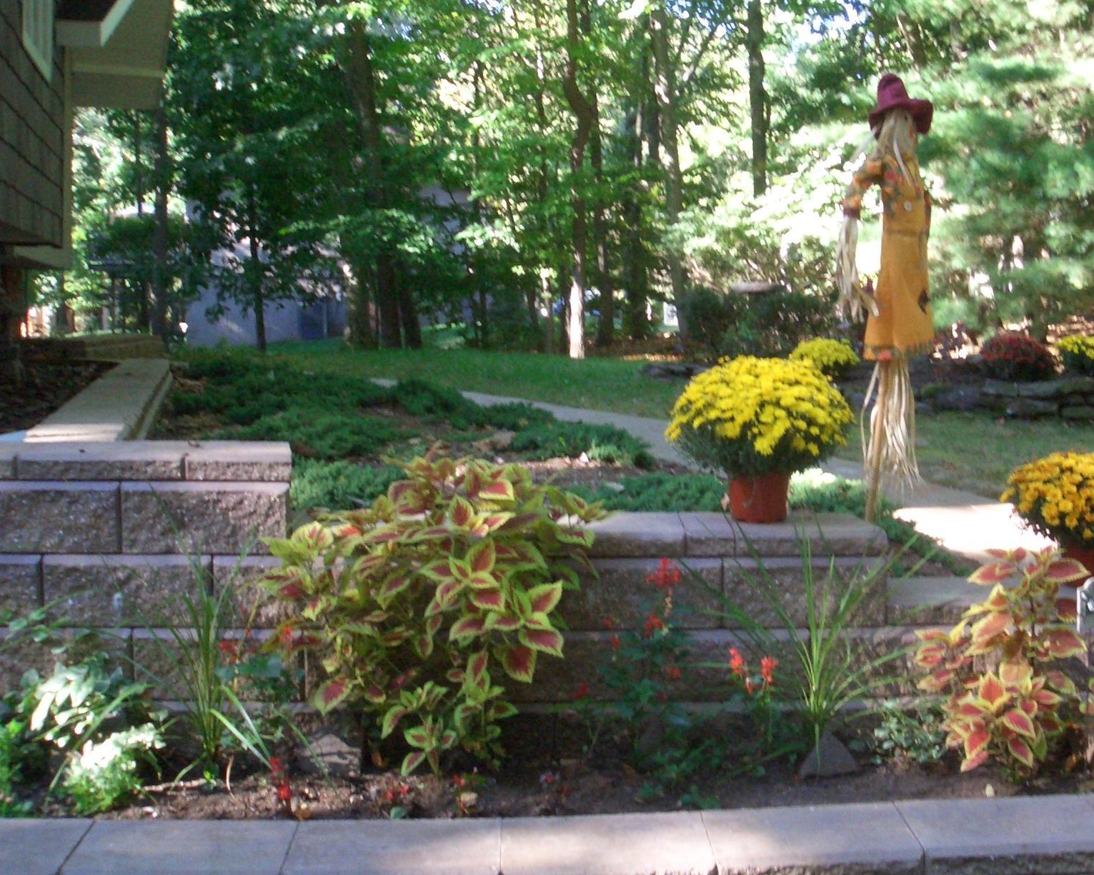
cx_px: 722
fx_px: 1522
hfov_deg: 39.1
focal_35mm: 47
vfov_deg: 32.1
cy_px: 449
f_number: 4
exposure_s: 1/80
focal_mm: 4.8
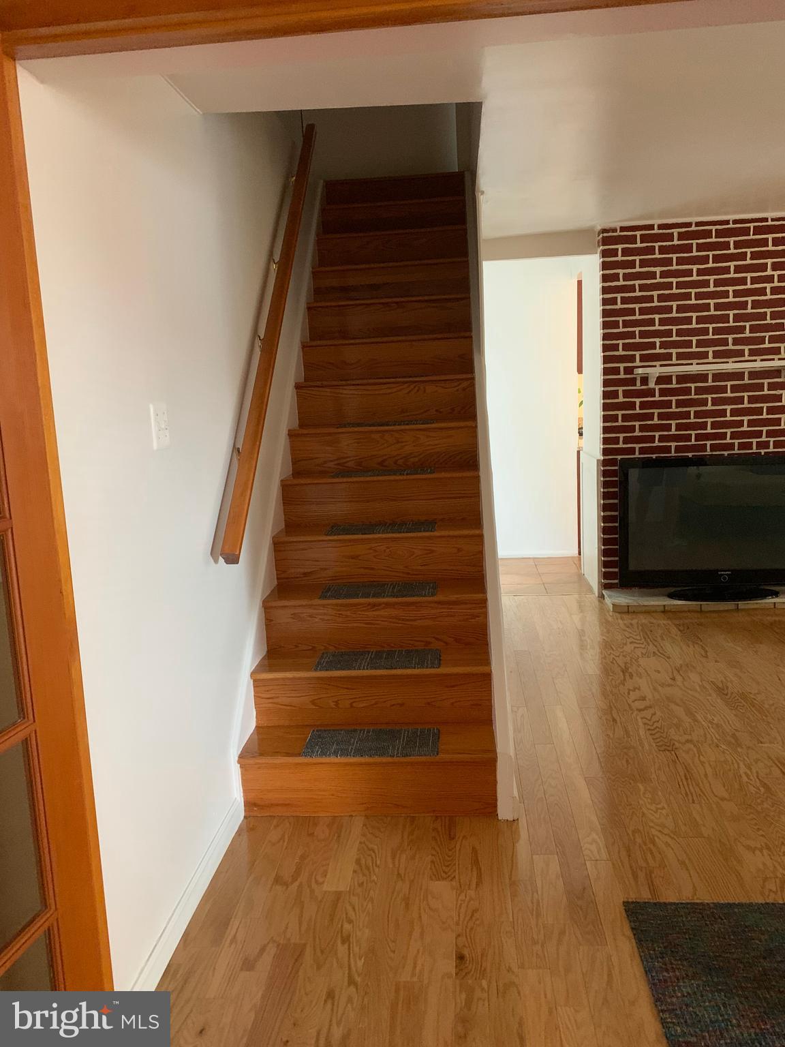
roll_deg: +2.6
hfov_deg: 53.1
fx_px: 786
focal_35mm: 26
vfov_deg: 67.3
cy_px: 524
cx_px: 392
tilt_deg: -7.3
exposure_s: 1/30
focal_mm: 4.25
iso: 640
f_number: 1.8
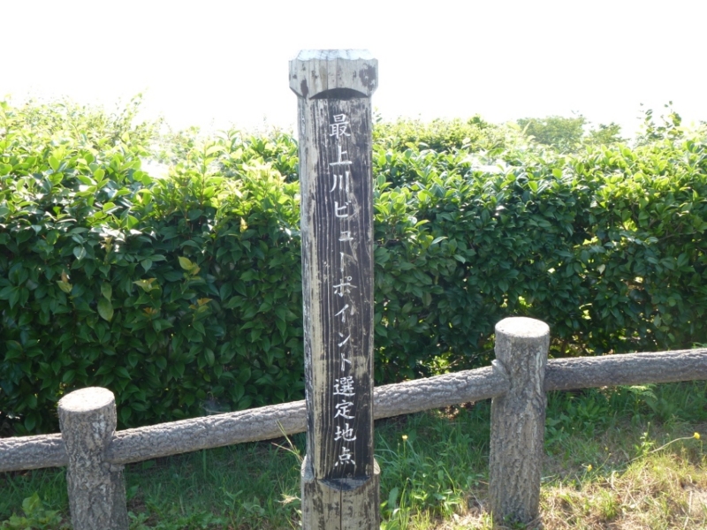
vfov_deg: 37.7
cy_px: 265
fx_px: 776
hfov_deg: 49.0
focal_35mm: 38
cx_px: 354
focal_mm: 6.8
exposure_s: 1/160
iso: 100
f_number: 3.8
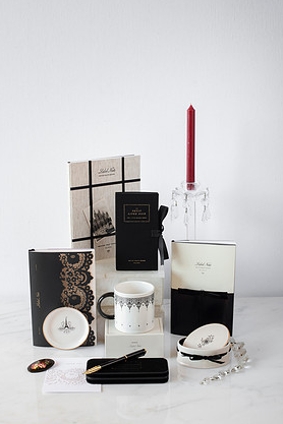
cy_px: 225
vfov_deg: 36.9
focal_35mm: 54
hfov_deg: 25.1
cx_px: 132
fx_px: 637
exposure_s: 1/5
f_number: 13
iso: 200
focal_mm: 50
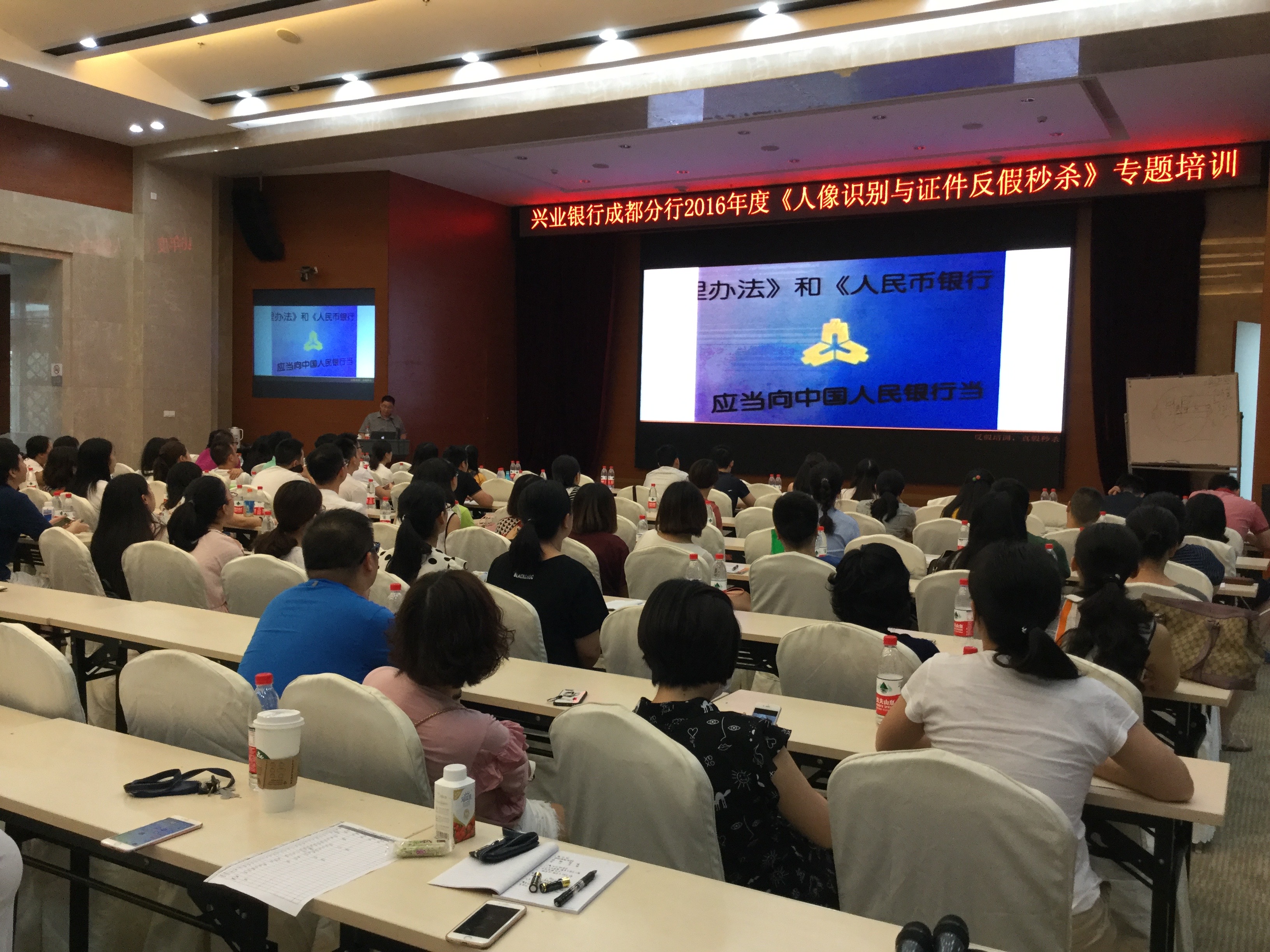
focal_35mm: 31
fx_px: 1137
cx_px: 635
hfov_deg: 58.4
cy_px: 476
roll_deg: -2.3
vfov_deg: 45.4
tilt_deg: -4.1
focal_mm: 3.3
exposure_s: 1/33
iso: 100
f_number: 2.4
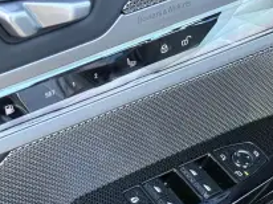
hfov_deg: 23.3
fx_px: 662
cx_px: 138
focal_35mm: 84
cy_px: 118
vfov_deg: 17.5
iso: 500
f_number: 1.78
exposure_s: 1/36
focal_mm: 6.76
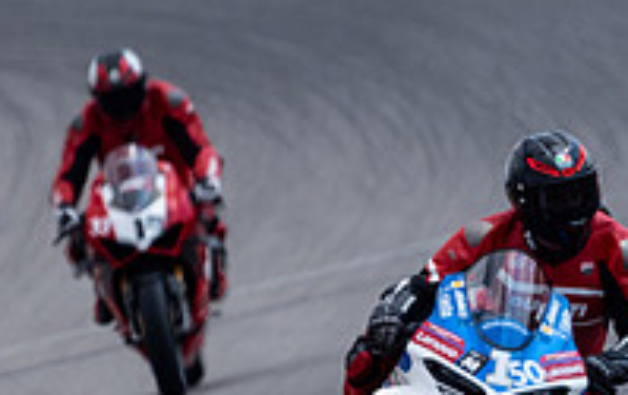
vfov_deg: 0.6
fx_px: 38135
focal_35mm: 2225
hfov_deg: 0.9
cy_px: 428
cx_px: 420
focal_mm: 500
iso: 500
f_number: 5.6
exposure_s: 1/2500
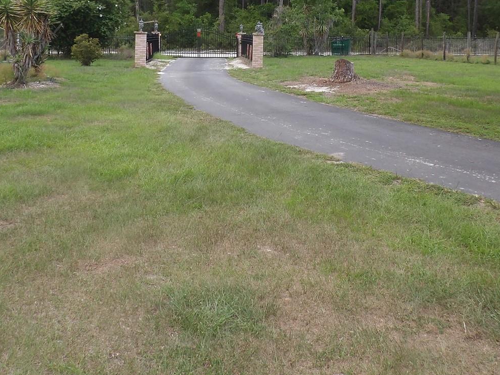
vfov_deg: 35.6
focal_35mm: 39
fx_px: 563
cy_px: 75
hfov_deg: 47.9
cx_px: 250
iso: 100
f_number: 3.2
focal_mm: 4.3
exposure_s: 1/331
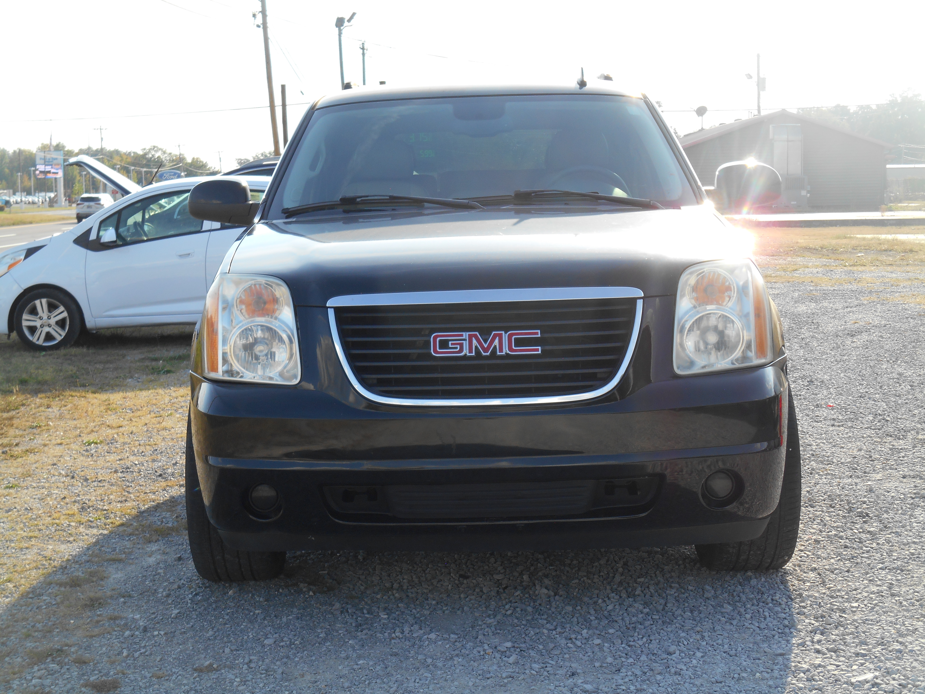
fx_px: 1630
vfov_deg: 24.0
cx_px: 462
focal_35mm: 61
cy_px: 347
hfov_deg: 31.7
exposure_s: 1/250
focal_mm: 10.9
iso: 80
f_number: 4.4
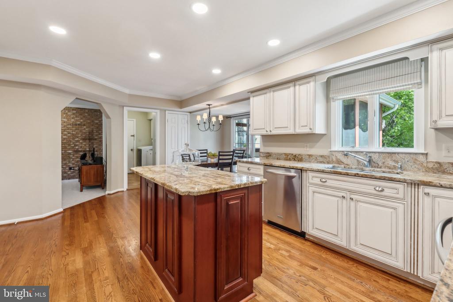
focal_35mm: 16
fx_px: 201
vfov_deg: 73.8
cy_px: 151
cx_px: 226
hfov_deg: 96.7
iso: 400
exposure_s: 1/13
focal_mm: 16
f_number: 7.1
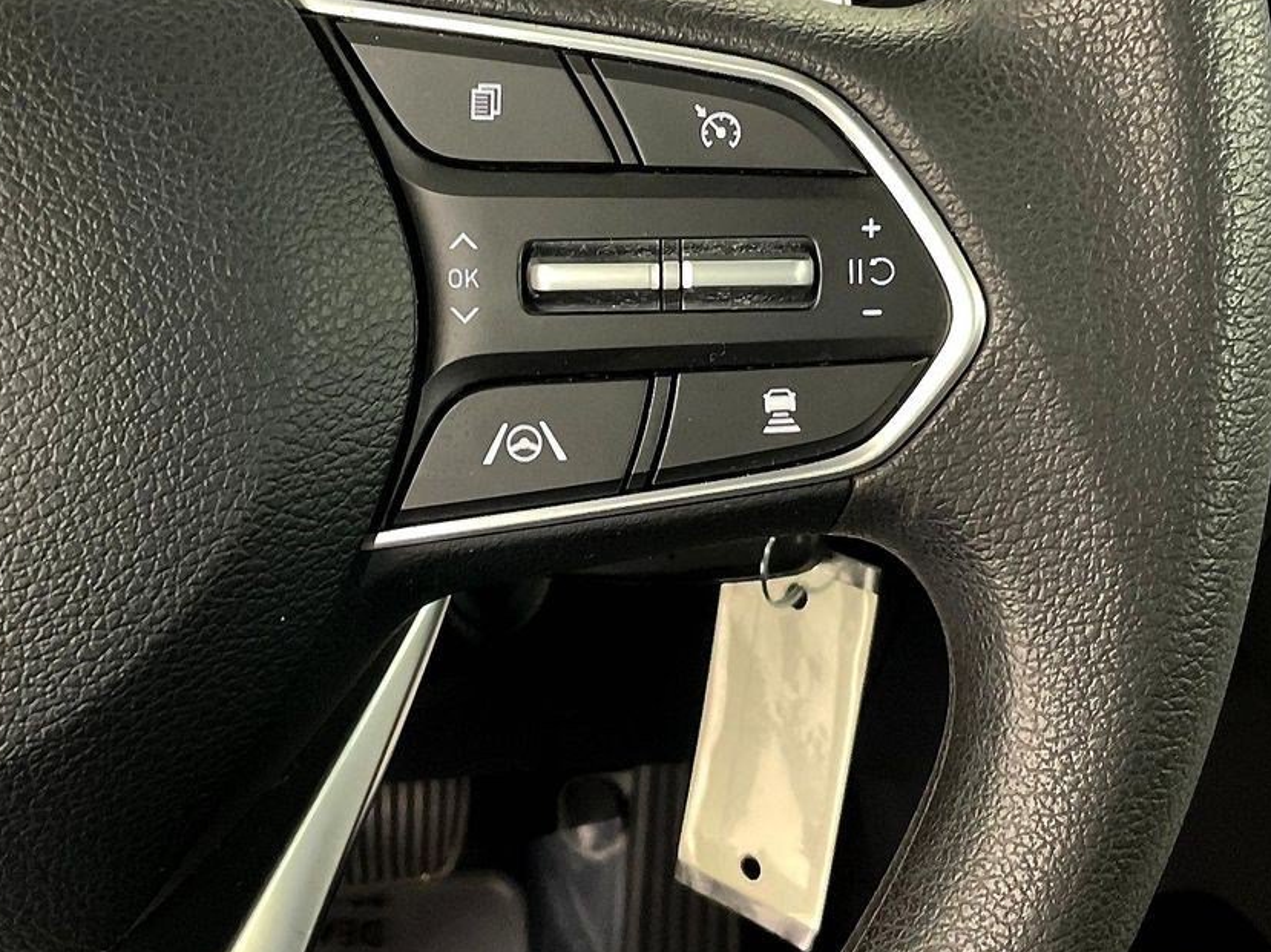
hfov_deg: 34.4
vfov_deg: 25.9
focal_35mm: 56
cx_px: 664
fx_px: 2055
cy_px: 293
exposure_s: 1/40
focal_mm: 3
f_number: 1.8
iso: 320
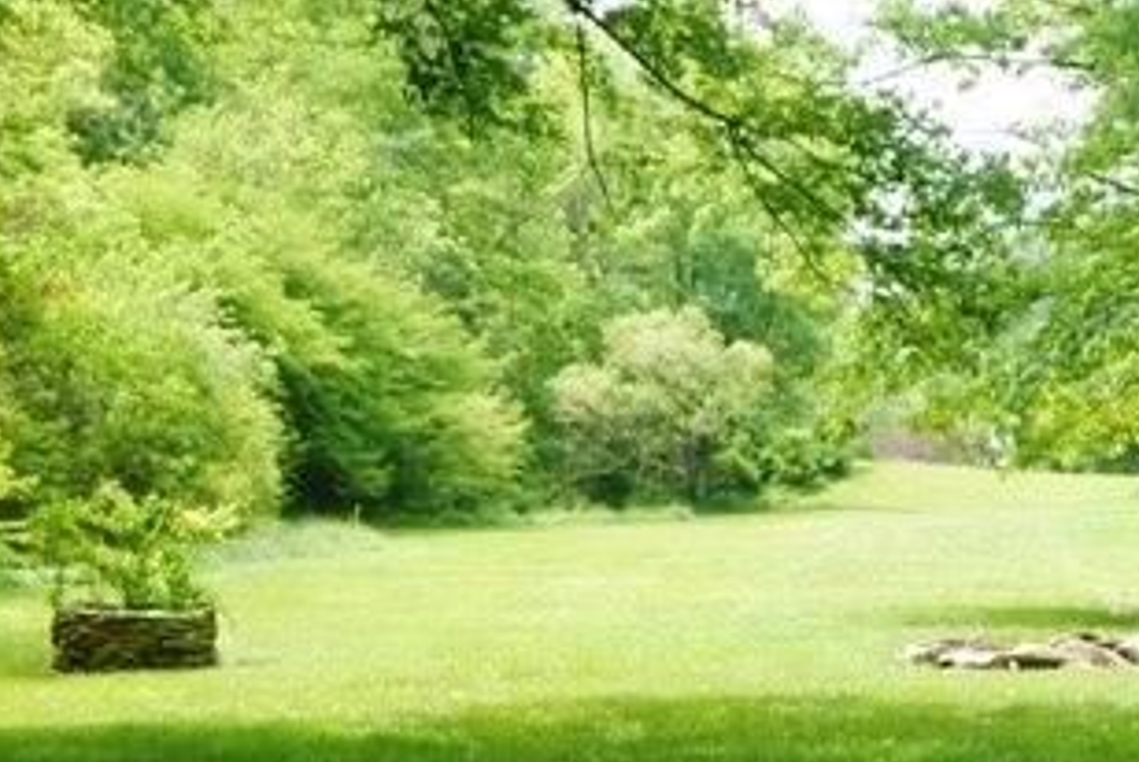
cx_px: 873
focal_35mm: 82
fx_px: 2597
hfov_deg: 24.4
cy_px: 707
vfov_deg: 16.4
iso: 125
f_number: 3.4
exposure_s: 1/320
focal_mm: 6.8
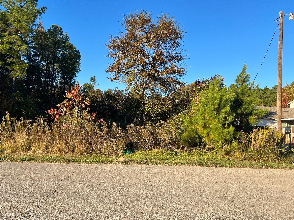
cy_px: 110
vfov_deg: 53.1
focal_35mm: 26
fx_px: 221
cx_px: 147
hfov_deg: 67.3
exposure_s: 1/1669
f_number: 1.5
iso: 50
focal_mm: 5.7
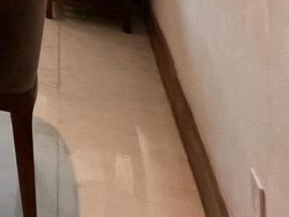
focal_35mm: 66
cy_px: -251
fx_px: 551
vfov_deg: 15.8
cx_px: -291
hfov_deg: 18.6
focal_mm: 1.57
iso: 100
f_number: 1.8
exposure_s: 1/120
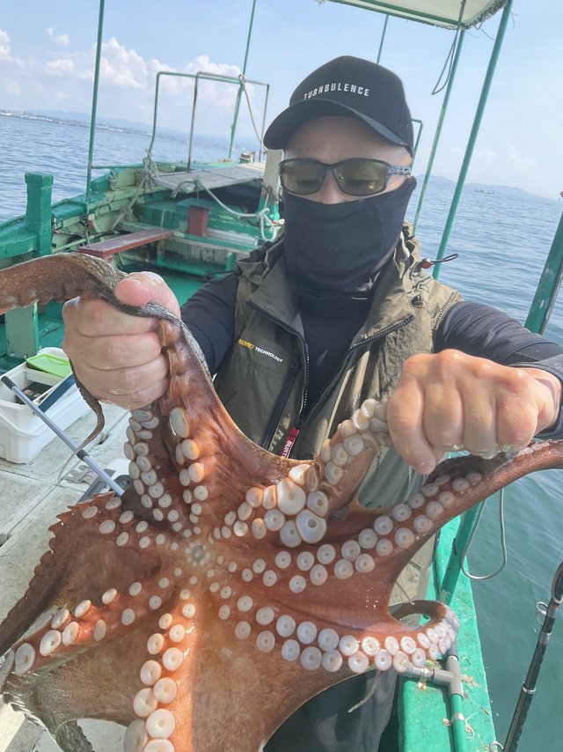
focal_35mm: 29
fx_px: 629
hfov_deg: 48.2
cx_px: 282
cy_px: 376
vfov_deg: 61.7
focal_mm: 3
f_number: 1.8
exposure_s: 1/700
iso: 25
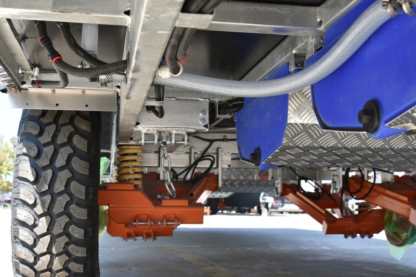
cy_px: 138
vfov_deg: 29.9
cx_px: 208
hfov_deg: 43.6
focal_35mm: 45
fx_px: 520
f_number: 8
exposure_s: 1/500
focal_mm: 30
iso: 720
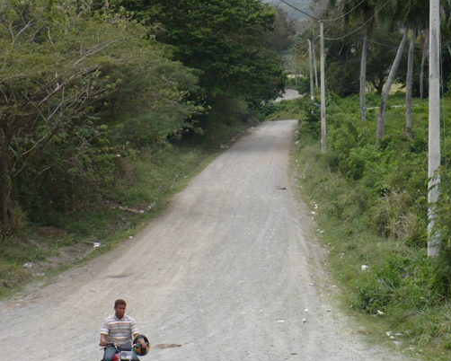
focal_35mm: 97
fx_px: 1295
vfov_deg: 15.9
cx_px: 244
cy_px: 207
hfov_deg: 19.7
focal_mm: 12.9
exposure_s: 1/800
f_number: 3.3
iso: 100
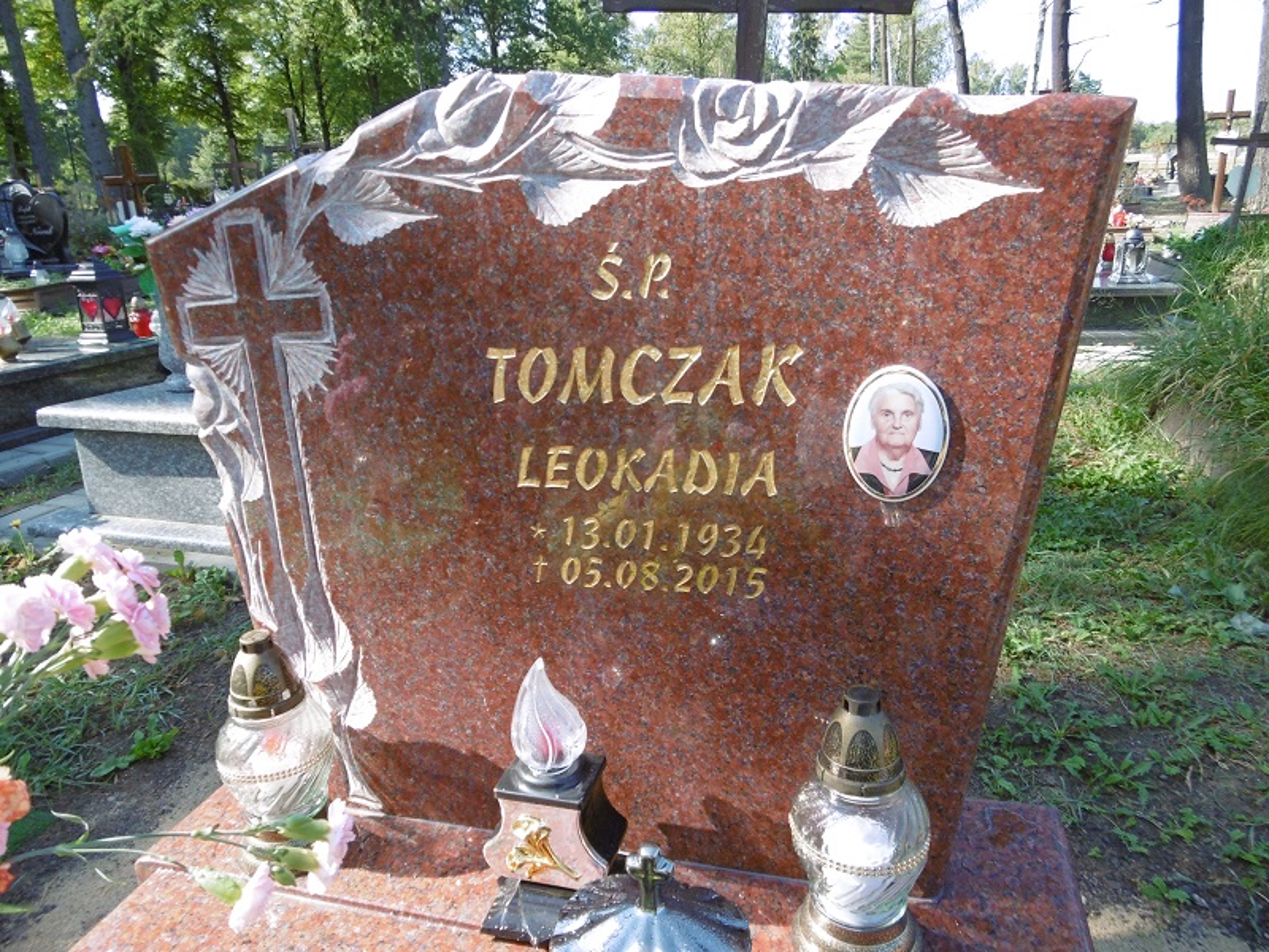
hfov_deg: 71.6
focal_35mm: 24
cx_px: 634
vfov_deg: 56.8
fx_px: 880
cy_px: 476
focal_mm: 4.3
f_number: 3.1
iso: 100
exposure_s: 1/250
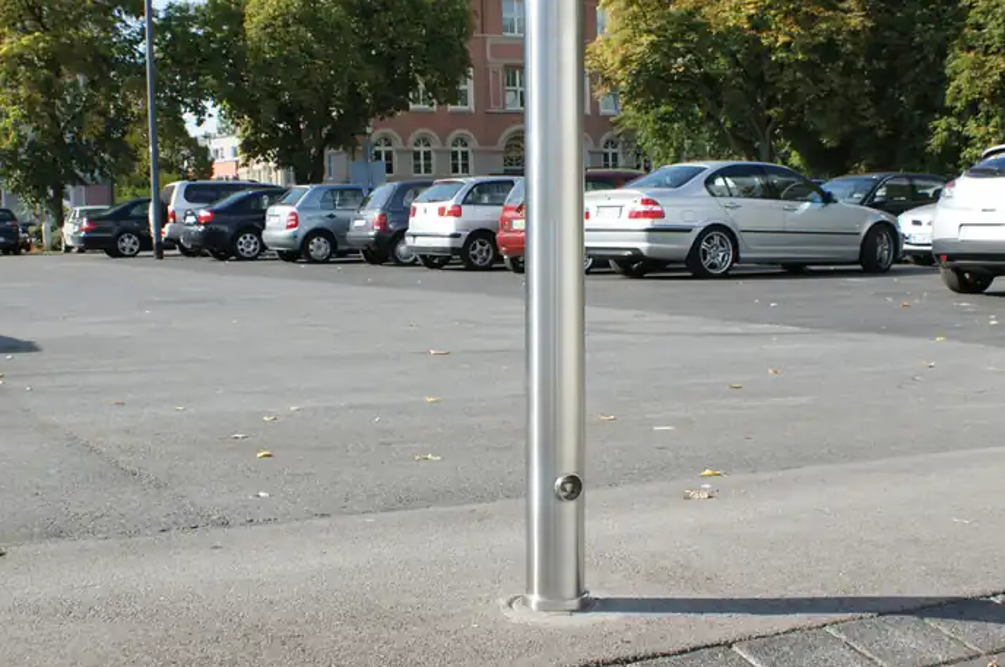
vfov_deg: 28.0
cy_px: 326
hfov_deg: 41.2
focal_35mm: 48
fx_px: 1338
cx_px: 514
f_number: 10
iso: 100
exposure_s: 1/100
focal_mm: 22
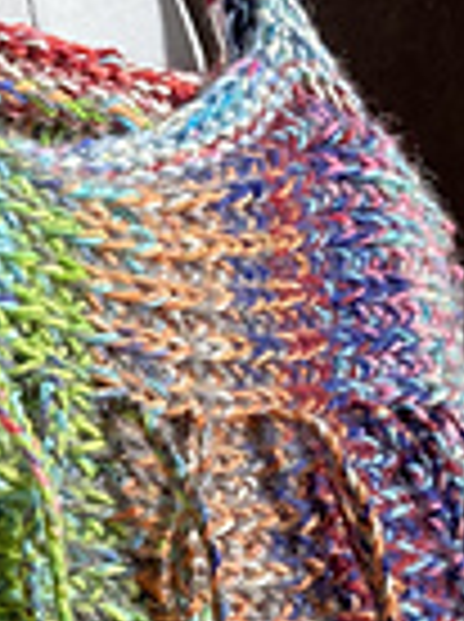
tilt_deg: -11.4
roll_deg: -2.5
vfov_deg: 15.1
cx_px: -324
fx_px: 2331
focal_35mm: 130
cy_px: 486
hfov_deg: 10.8
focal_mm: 3.99
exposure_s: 1/121
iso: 80
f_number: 1.8
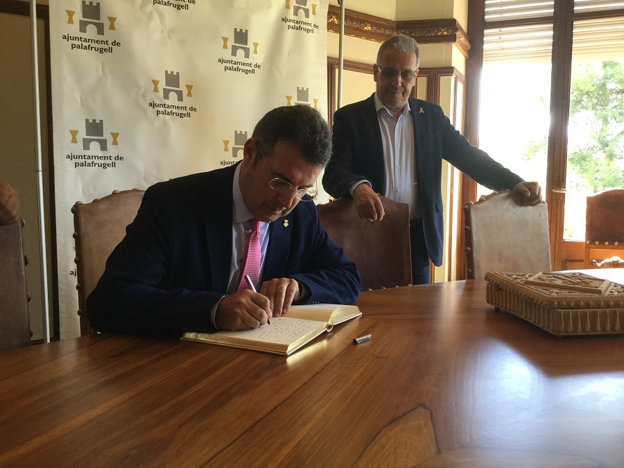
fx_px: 559
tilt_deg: -6.6
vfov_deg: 45.4
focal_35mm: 31
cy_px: 234
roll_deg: -1.6
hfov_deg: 58.4
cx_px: 312
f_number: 2.4
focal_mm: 3.3
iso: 32
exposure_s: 1/33
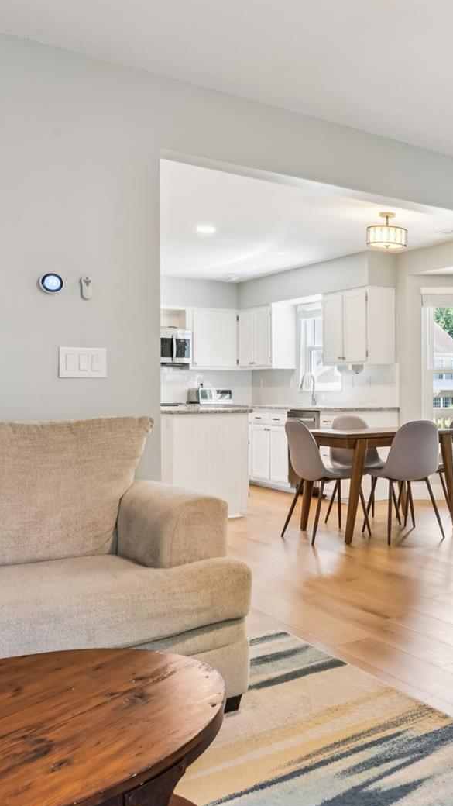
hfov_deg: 29.9
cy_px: 390
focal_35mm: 35
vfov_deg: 57.1
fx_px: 740
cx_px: 520
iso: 100
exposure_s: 1/2
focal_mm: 16.8
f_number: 13
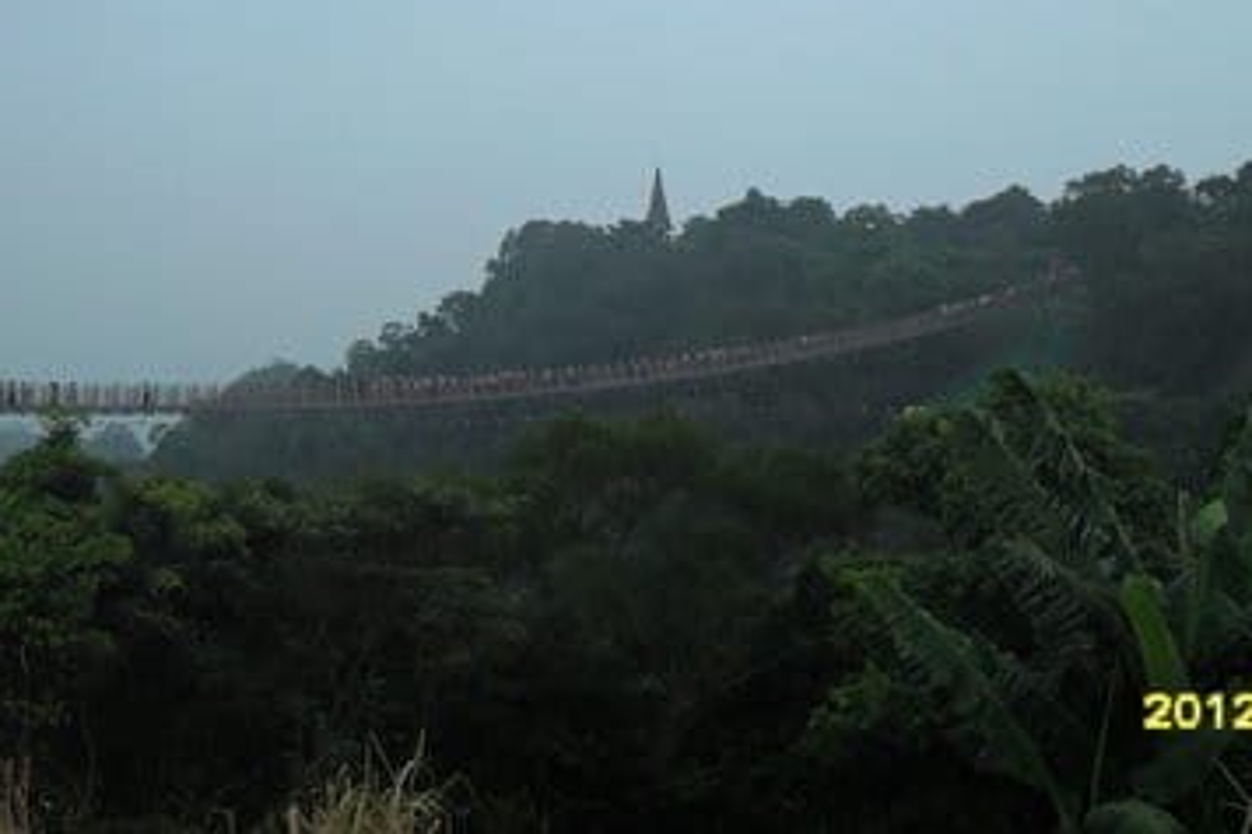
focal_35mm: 51
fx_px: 1774
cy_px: 180
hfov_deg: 38.9
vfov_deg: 26.1
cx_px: 617
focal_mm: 6.2
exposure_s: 1/125
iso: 100
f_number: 8.9
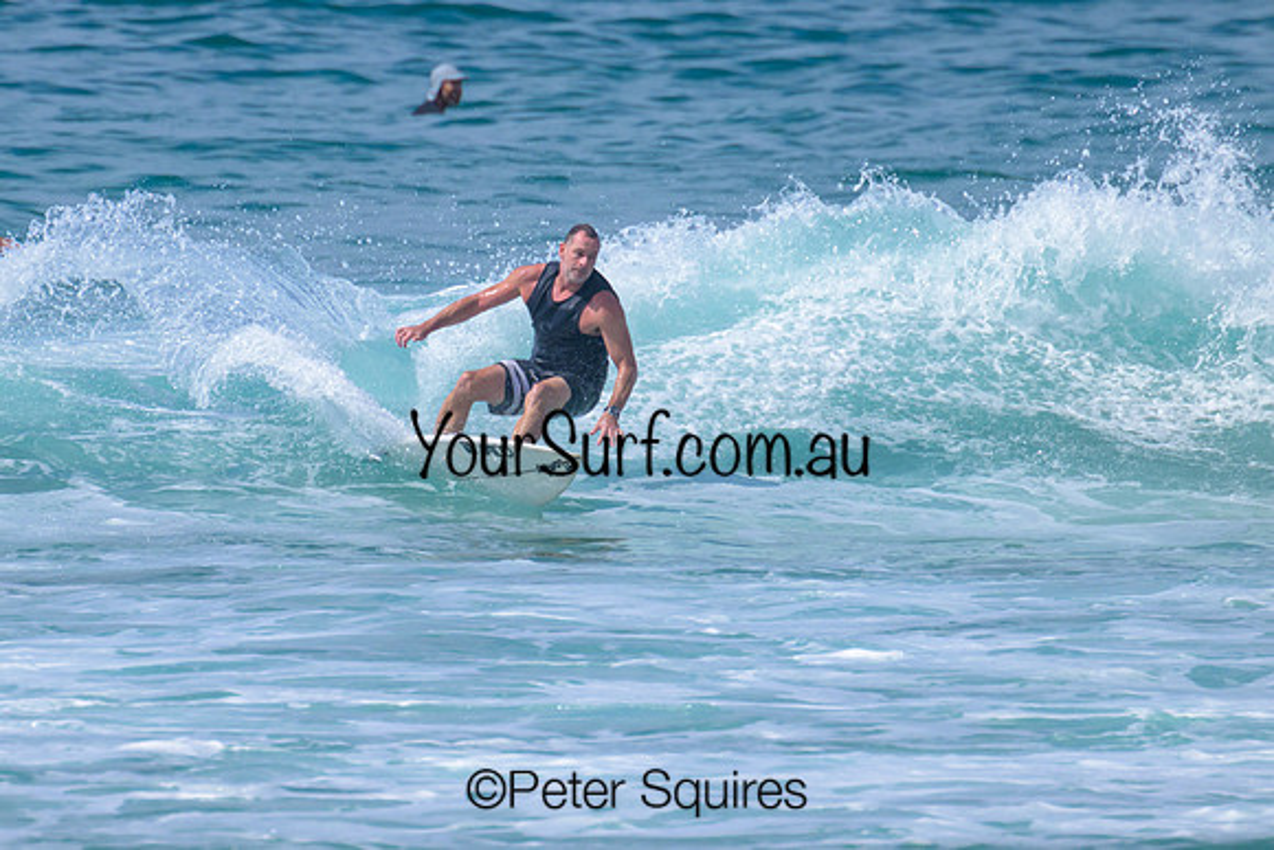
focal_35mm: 1094
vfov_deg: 1.3
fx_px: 38730
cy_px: 366
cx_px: 403
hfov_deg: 1.9
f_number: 11
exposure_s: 1/2000
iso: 500
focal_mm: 800
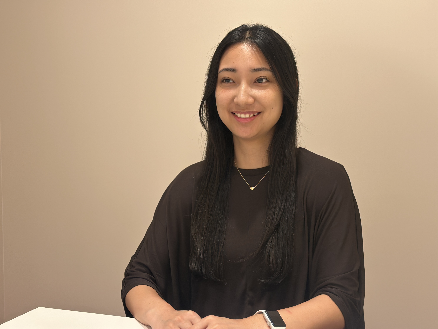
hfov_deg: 39.7
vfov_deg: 30.3
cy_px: 164
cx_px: 219
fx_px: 607
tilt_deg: -3.8
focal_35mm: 48
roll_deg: +0.4
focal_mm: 6.86
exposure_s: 1/100
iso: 160
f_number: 1.78
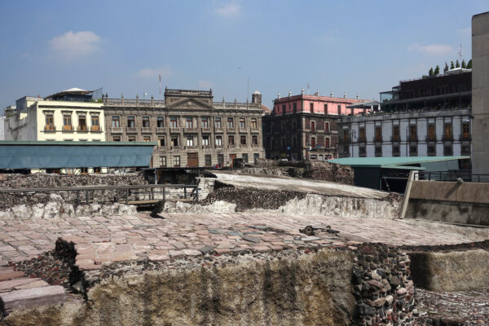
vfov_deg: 32.6
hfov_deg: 47.4
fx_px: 557
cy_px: 163
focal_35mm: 41
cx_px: 244
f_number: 10
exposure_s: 1/2000
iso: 200
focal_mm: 15.1
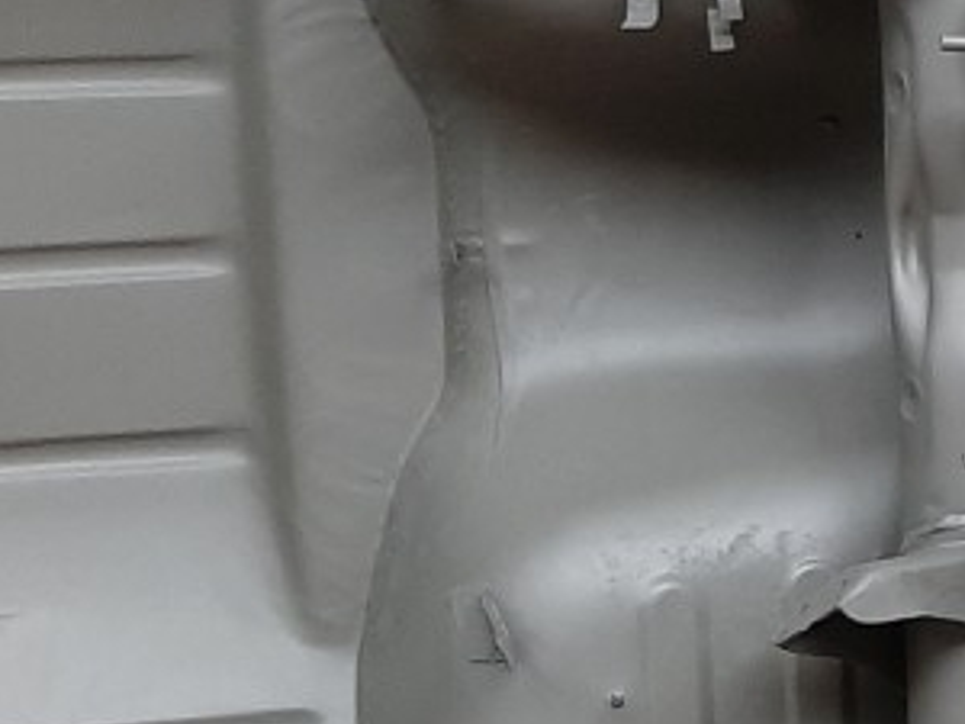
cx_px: 1821
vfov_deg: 14.2
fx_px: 2899
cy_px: 203
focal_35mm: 104
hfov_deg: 15.7
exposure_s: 1/33
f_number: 1.7
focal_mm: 3.93
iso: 200
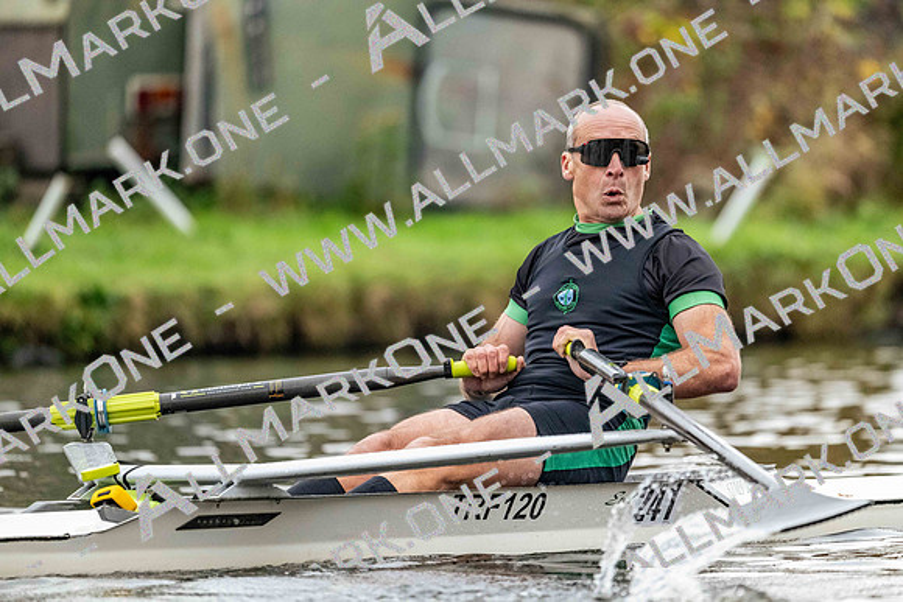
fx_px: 10035
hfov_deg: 5.2
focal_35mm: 400
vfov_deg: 3.4
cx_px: 452
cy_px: 301
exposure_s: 1/2500
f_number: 4.5
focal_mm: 400
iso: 5000
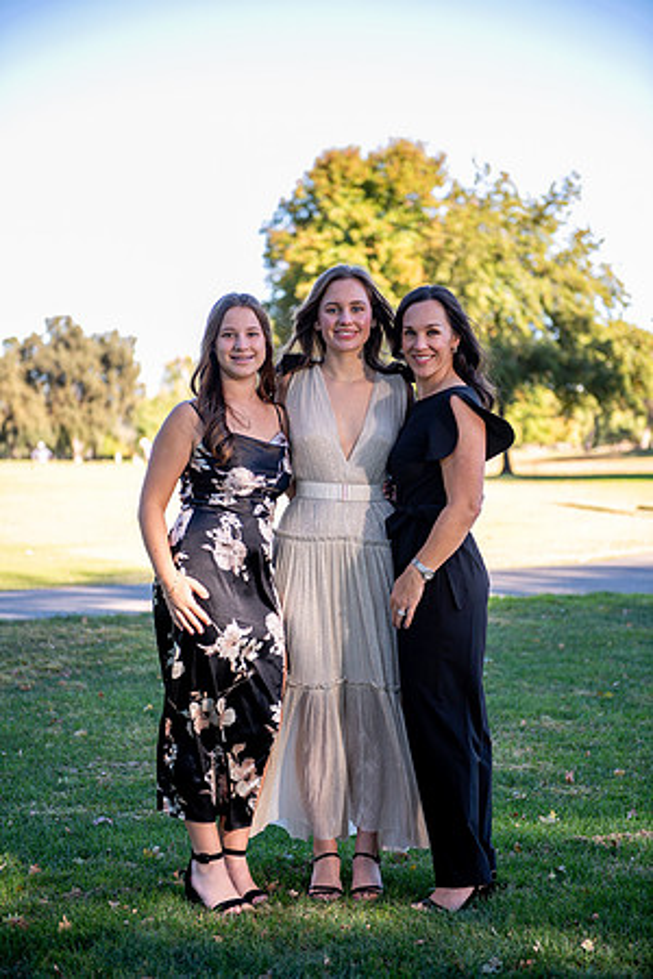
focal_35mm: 70
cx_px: 326
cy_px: 490
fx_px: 1904
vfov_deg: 28.8
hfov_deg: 19.5
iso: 320
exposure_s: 1/800
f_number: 2.8
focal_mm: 70
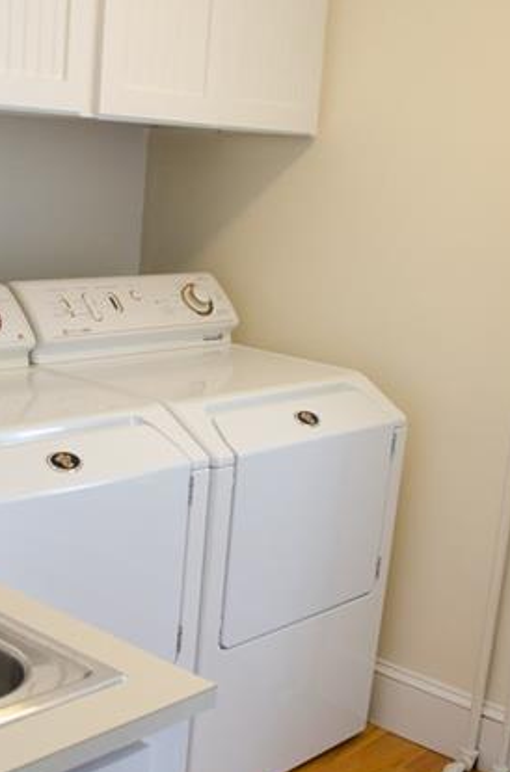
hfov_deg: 26.4
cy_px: 441
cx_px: 110
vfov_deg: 39.6
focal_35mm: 50
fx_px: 1070
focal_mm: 18
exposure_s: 1/60
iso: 720
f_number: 4
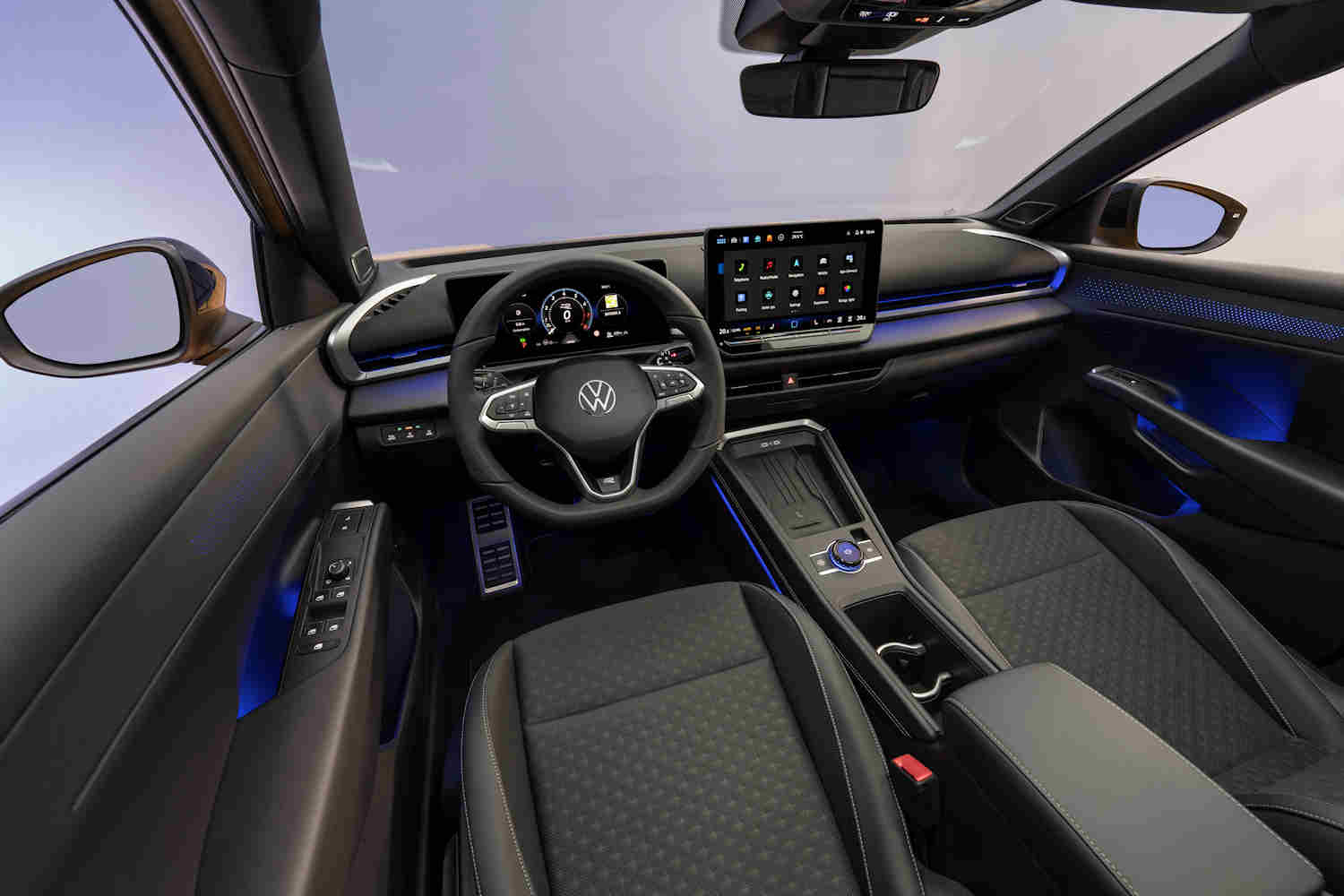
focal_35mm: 14
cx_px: 672
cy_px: 448
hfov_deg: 104.3
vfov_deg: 81.2
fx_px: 523
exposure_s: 6
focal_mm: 14
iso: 100
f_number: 11
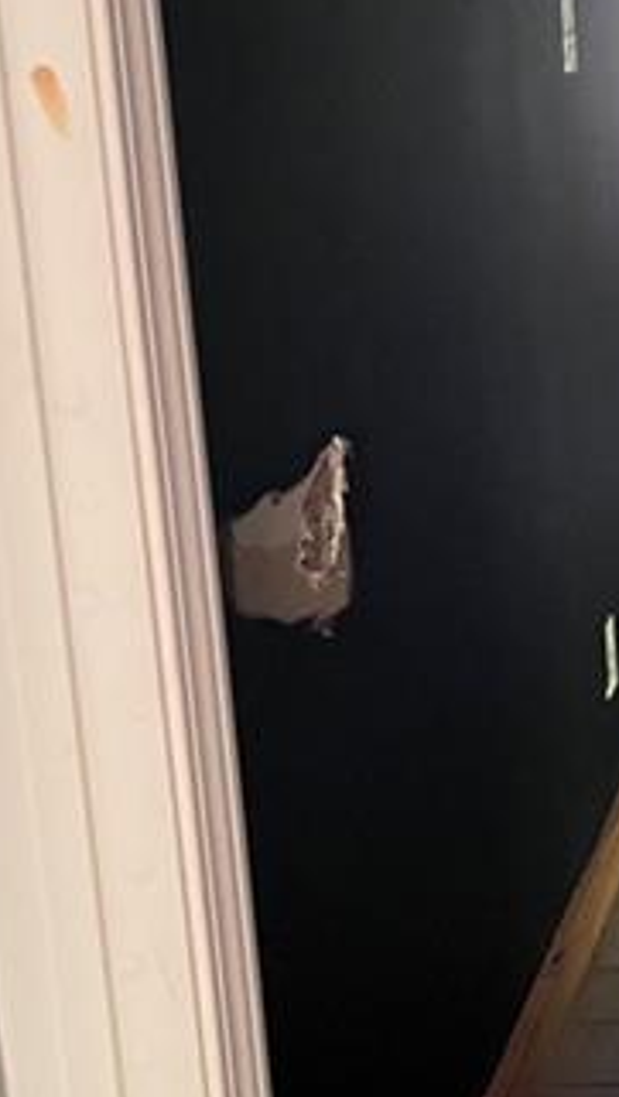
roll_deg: +1.3
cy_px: 564
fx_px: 2126
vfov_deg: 28.9
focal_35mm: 73
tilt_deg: -11.7
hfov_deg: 15.2
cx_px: 947
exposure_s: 1/40
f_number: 1.8
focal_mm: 3.99
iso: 400
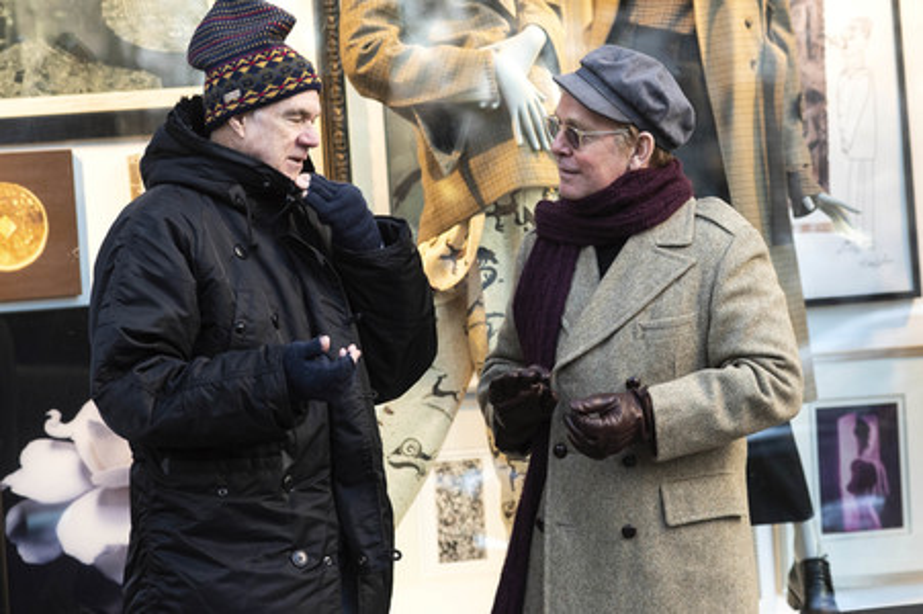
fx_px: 3074
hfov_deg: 17.1
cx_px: 462
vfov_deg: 11.4
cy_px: 307
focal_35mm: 120
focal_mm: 120
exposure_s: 1/500
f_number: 5.6
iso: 1250
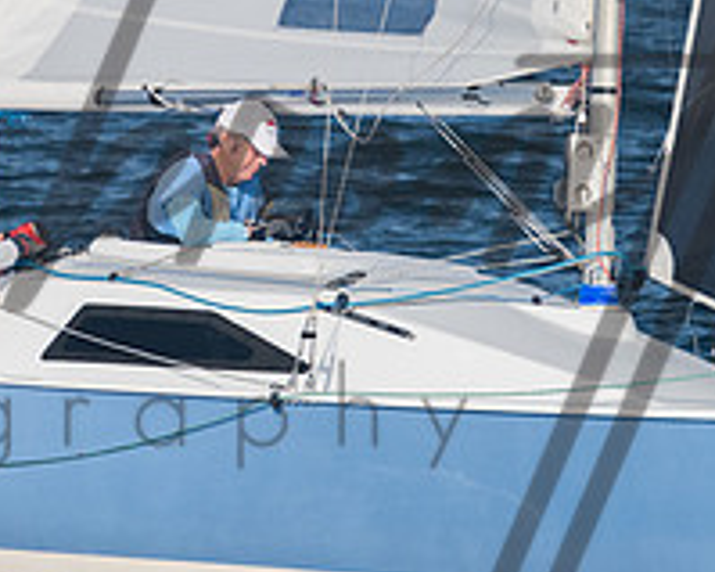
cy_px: 57
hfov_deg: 2.9
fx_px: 14108
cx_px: 95
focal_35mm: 667
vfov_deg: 2.3
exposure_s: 1/1000
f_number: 8
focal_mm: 200
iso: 400
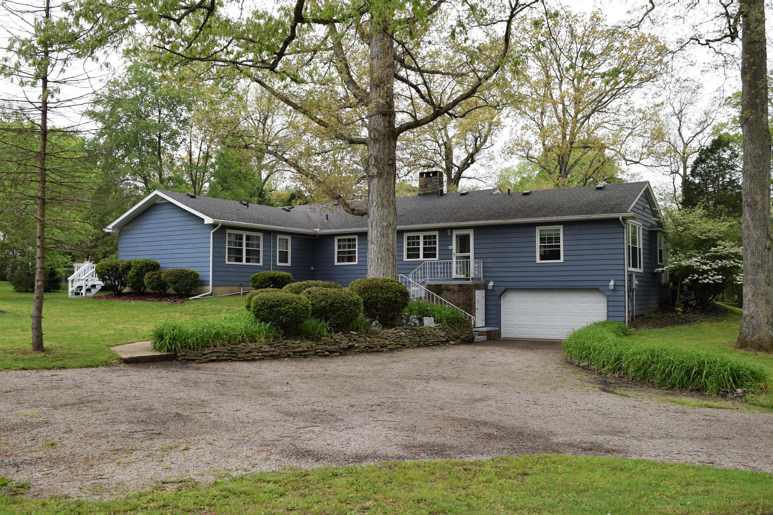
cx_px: 386
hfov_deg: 57.2
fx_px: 708
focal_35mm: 33
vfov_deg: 40.0
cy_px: 258
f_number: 6.3
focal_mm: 22
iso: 100
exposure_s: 1/160
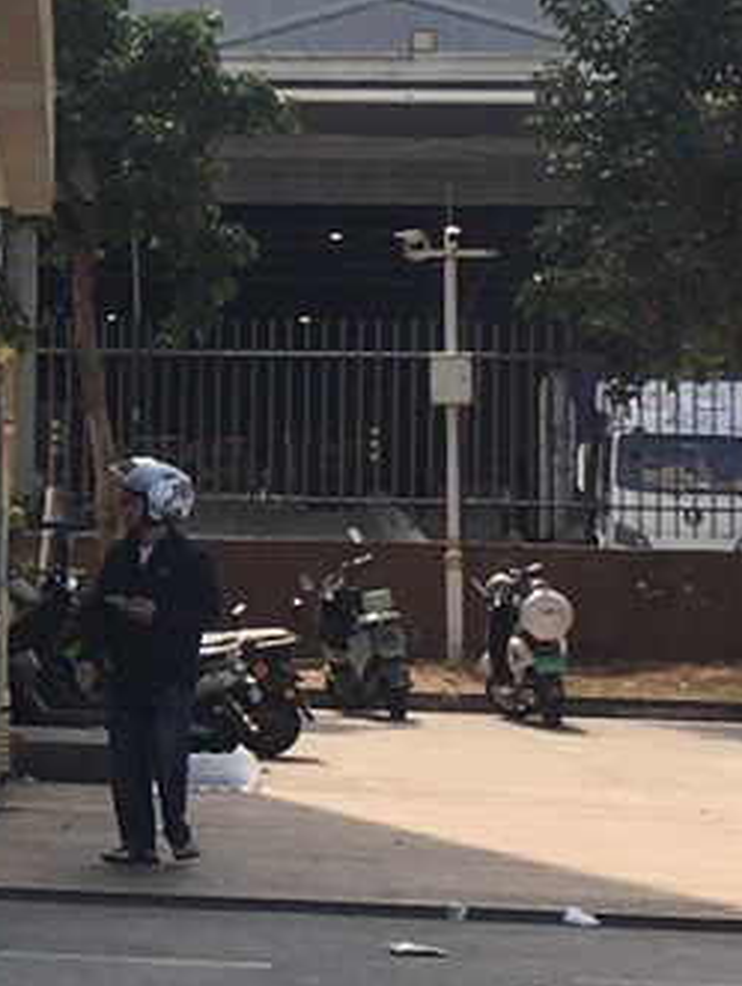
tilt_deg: +4.5
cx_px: -951
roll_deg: -0.8
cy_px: 372
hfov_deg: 7.9
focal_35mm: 175
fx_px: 4992
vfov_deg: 11.3
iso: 25
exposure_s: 1/538
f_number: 2.2
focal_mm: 4.15
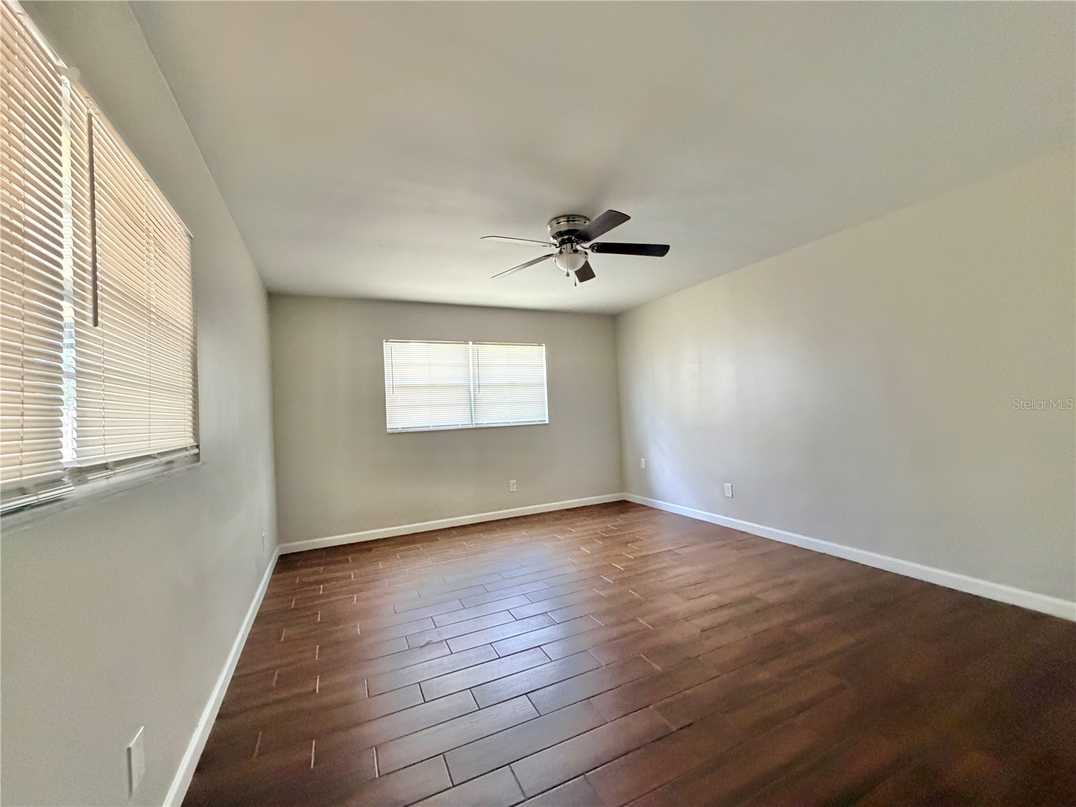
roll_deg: +2.3
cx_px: 538
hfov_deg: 102.1
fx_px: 435
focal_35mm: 14
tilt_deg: +1.6
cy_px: 404
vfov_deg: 85.7
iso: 640
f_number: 2.2
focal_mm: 2.22
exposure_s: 1/60
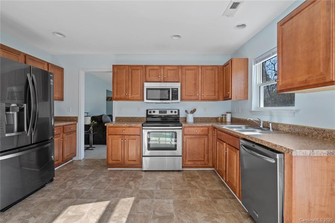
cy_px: 112
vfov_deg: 73.7
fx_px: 149
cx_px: 168
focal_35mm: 16
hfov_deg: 96.8
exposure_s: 1/6
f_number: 11
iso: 250
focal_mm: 16
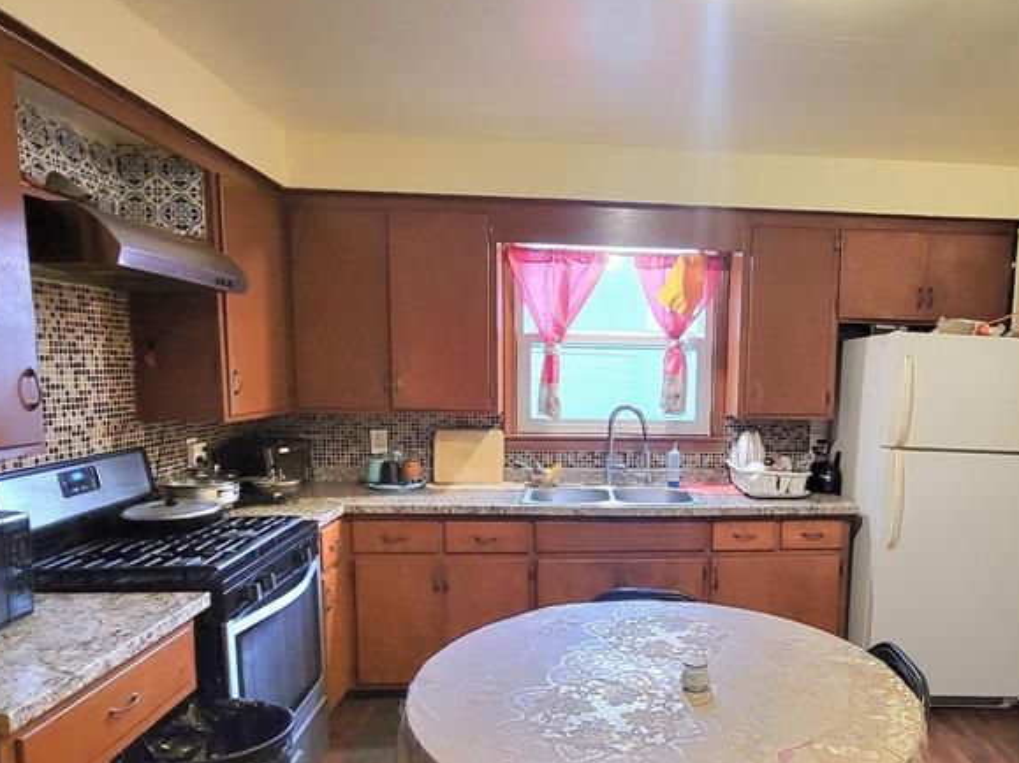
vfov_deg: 58.4
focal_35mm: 23
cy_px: 454
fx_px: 677
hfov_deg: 72.4
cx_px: 651
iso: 320
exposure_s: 1/30
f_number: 2.2
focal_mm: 2.2
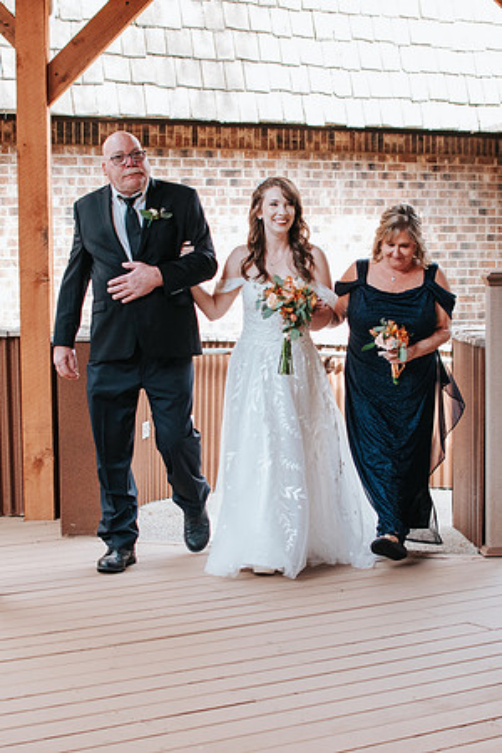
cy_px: 376
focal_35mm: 79
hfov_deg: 17.3
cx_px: 287
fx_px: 1647
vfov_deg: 25.8
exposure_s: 1/250
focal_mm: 35
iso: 800
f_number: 3.5
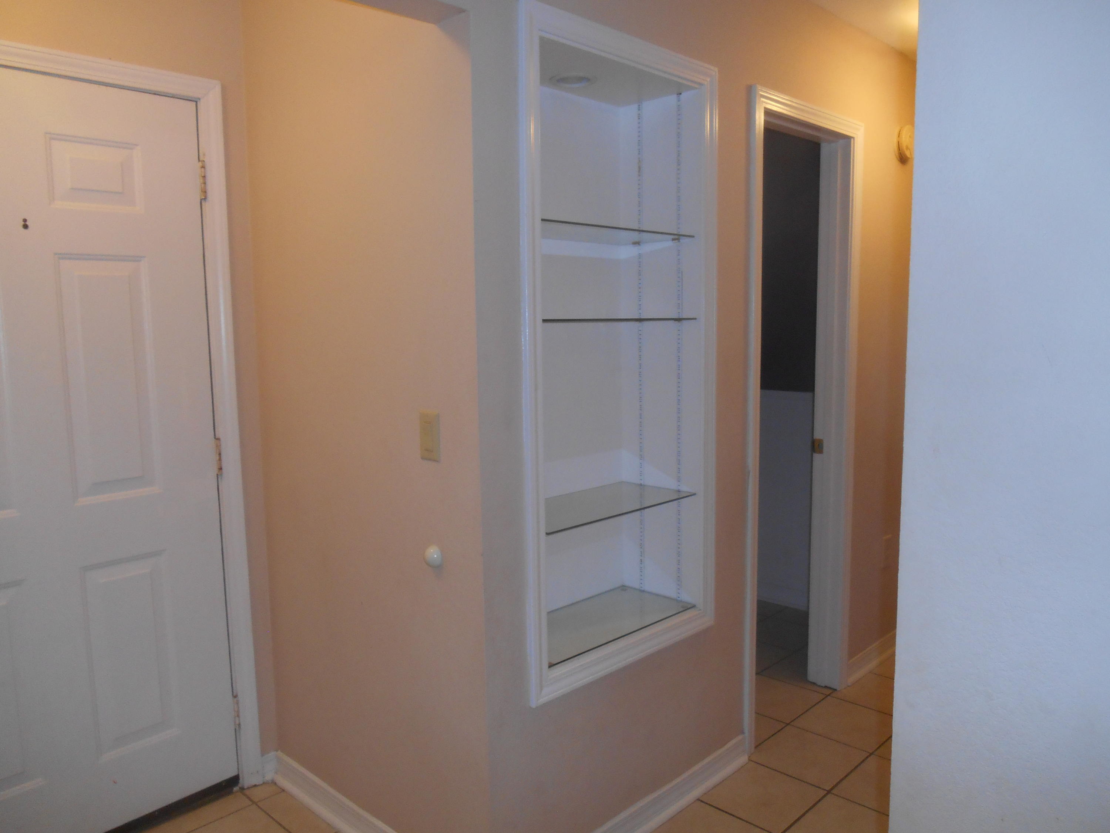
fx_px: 834
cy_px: 416
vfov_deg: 53.1
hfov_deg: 67.3
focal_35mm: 26
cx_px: 555
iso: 200
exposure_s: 1/25
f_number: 3.4
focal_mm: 4.7
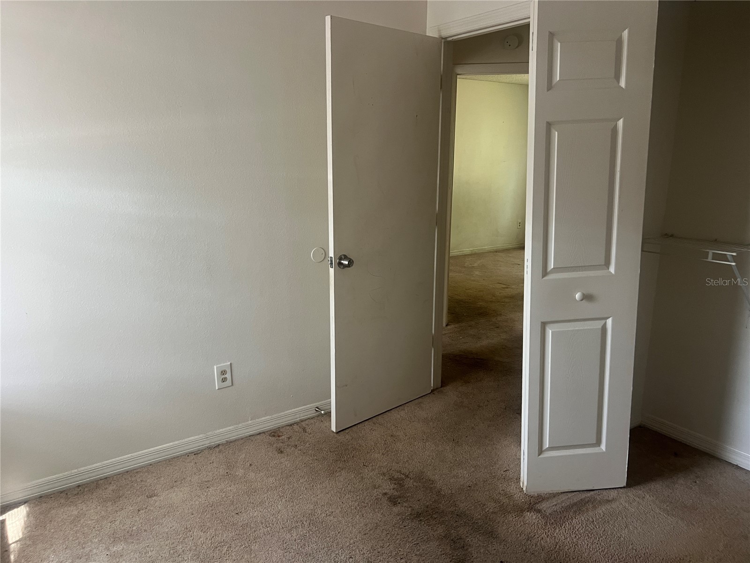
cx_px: 375
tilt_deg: -12.4
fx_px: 563
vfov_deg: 53.1
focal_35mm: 26
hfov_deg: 67.3
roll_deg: -0.1
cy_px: 282
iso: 200
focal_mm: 5.7
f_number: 1.5
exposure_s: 1/60
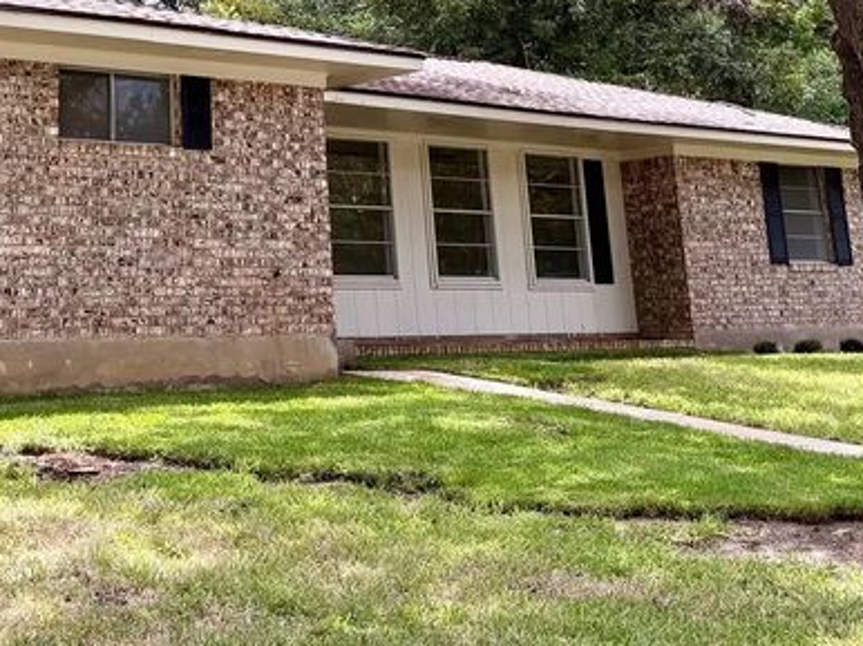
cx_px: 250
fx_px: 1719
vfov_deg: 19.9
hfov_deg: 27.9
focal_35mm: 69
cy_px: -141
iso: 64
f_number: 1.6
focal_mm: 5.96
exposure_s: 1/873
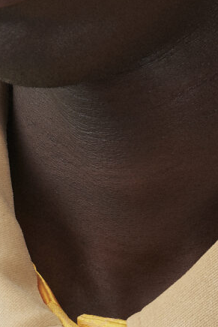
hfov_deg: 2.8
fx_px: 4529
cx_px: 290
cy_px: 338
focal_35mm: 499
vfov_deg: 4.1
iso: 200
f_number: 11
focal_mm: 85
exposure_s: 1/160
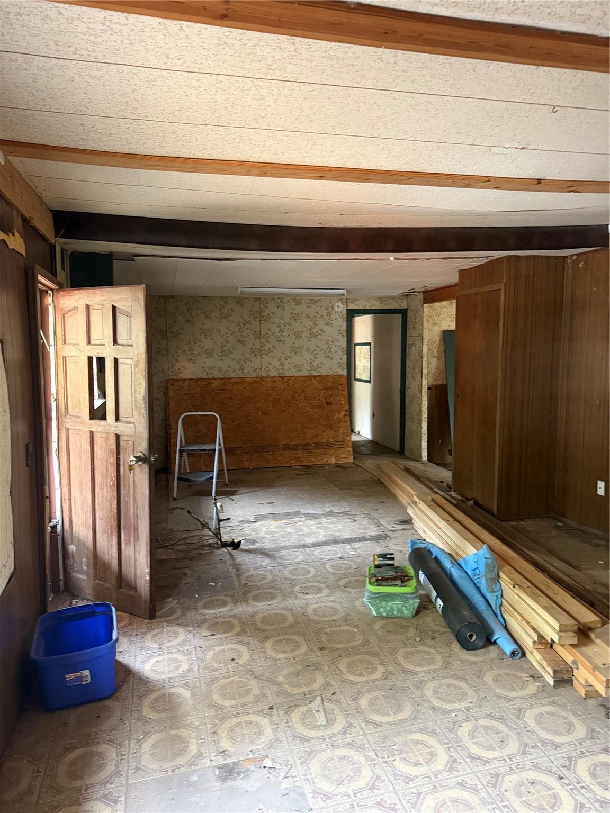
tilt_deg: -6.7
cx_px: 305
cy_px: 406
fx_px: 564
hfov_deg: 56.8
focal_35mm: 24
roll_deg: +0.6
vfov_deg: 71.6
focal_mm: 6.76
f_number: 1.78
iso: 800
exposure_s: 1/57
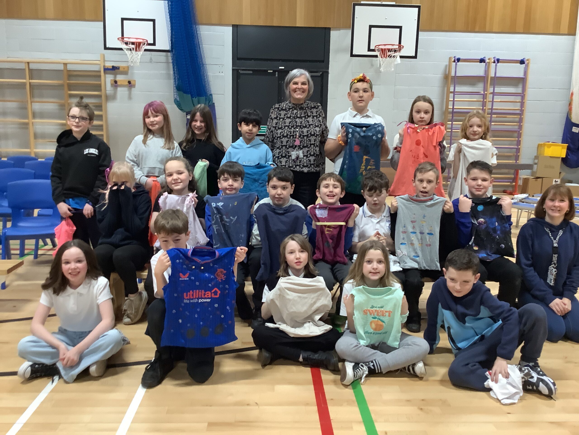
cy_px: 218
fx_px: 519
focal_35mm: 31
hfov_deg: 58.4
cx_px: 290
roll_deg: -0.9
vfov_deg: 45.4
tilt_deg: -9.6
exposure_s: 1/50
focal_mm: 3.3
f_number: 2.4
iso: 250
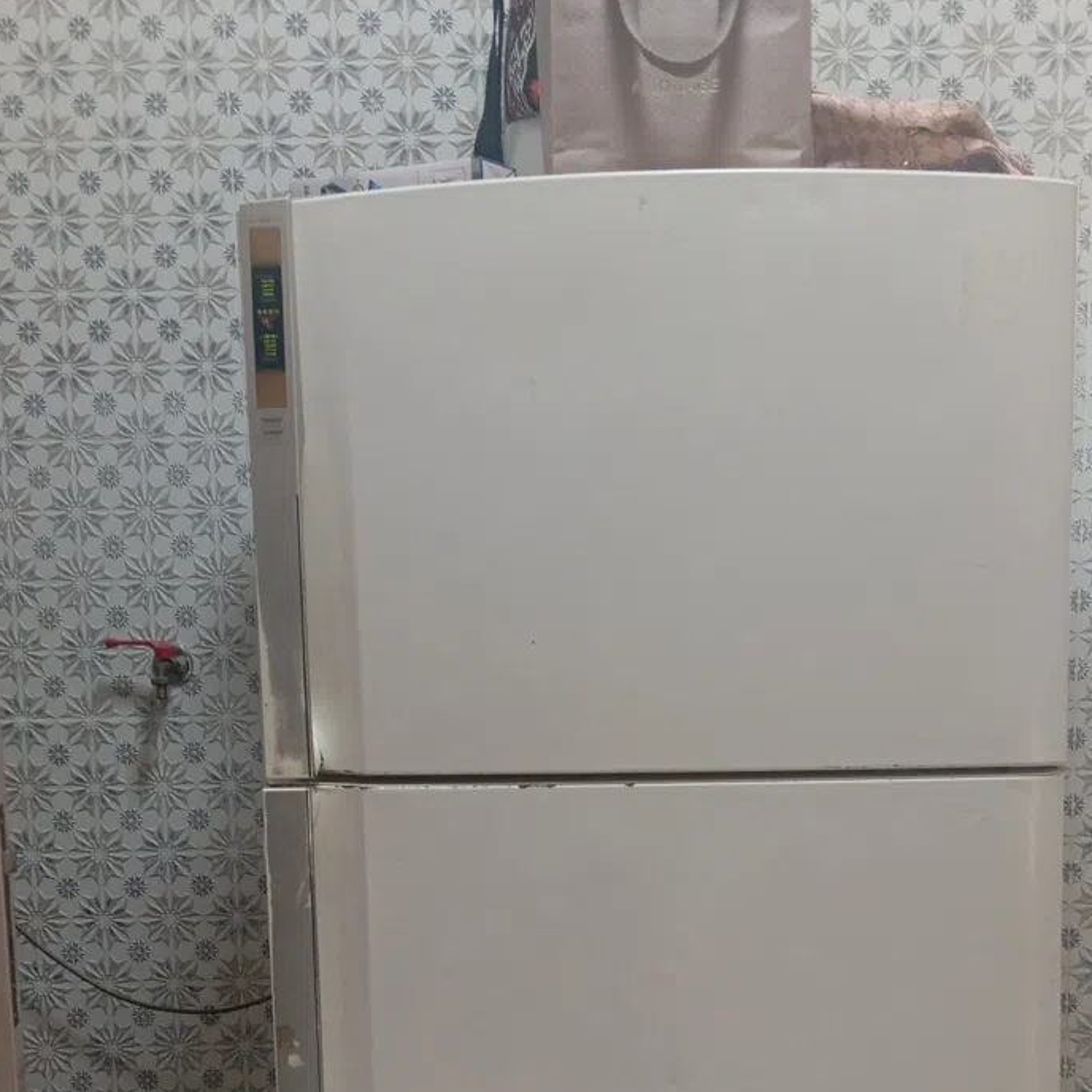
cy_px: 846
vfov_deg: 33.8
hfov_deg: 34.6
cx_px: 613
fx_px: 1749
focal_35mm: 49
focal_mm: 4.25
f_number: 1.8
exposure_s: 1/33.3
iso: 200
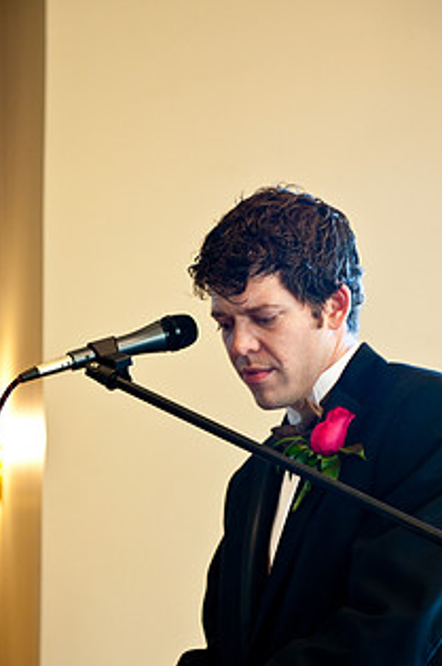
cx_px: 202
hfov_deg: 13.6
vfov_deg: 20.3
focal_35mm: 100
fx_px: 1848
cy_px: 465
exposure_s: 1/40
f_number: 3.5
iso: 1250
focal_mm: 70
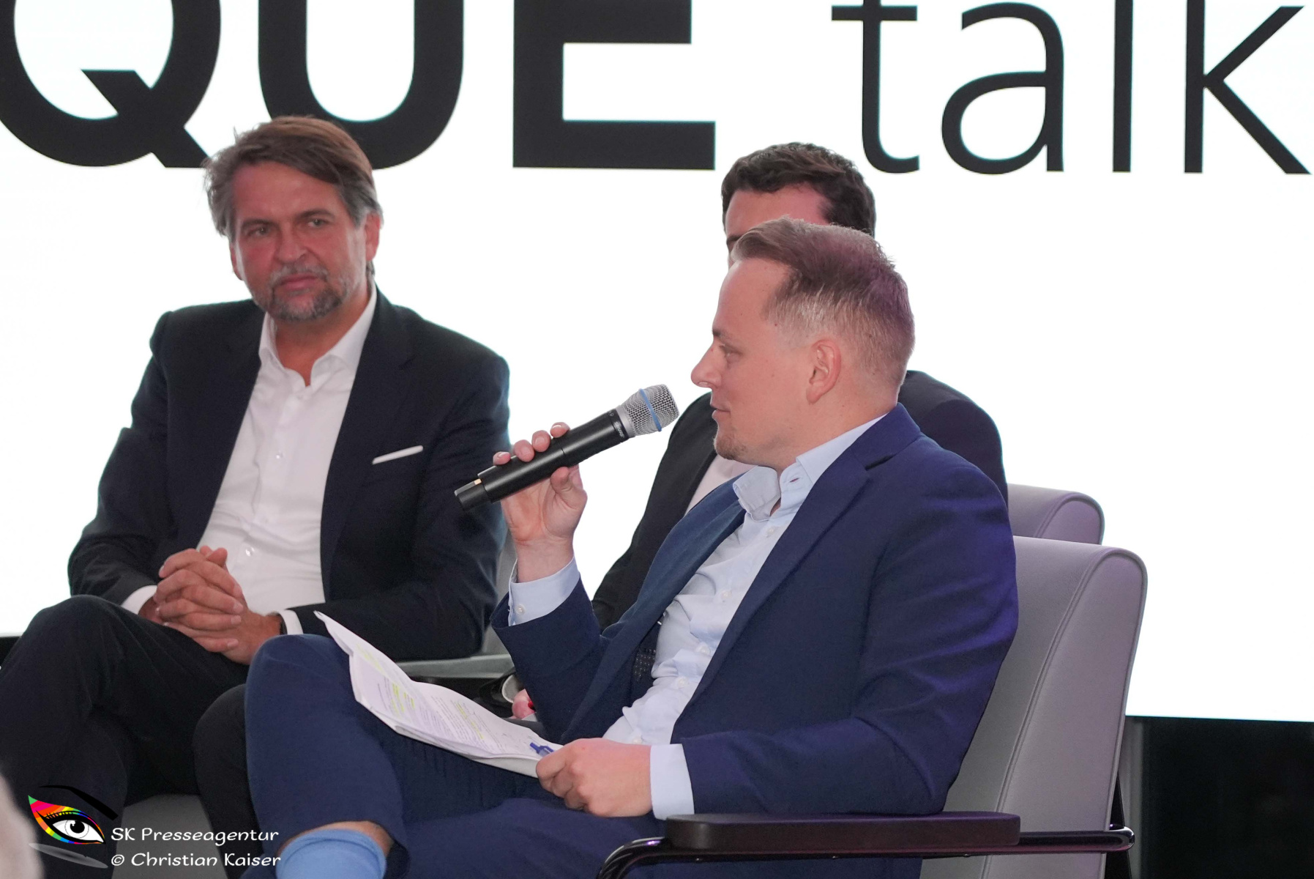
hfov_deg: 13.1
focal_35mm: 157
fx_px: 5735
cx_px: 657
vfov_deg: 8.8
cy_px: 440
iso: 3200
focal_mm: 105
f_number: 4
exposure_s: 1/500
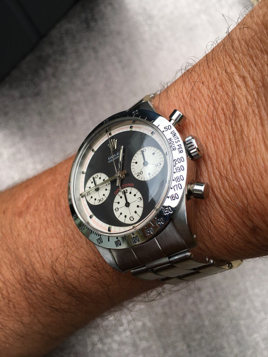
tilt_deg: -73.5
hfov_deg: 48.2
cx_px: 134
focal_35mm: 29
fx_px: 299
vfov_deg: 61.7
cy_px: 178
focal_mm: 4.15
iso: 25
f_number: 2.2
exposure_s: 1/561
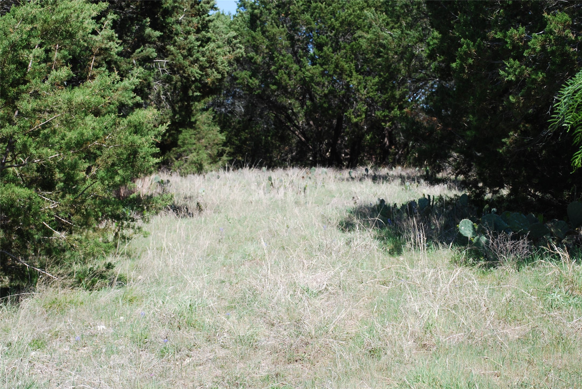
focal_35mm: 60
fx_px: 971
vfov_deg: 22.7
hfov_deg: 33.4
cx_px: 291
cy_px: 194
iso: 100
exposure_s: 1/200
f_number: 7.1
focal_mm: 40
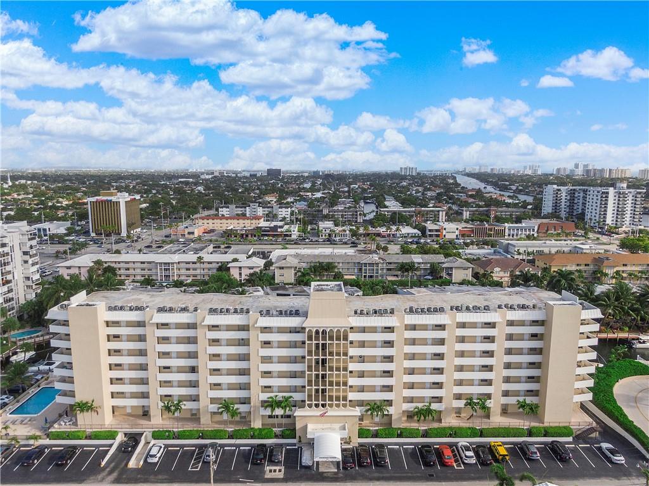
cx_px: 324
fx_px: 450
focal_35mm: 24
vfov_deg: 56.8
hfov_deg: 71.6
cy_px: 243
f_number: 2.8
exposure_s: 1/1600
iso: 100
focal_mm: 4.39
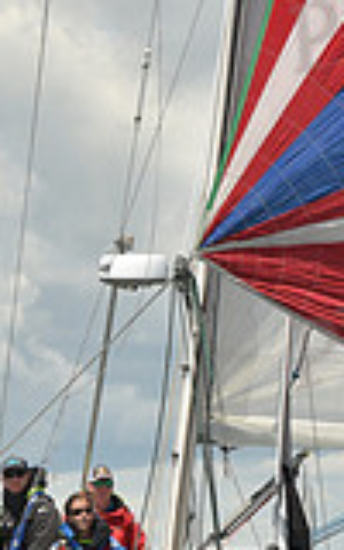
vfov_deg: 5.4
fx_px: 5820
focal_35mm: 388
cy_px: 528
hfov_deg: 3.4
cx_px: 114
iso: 320
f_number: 11
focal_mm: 105
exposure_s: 1/800
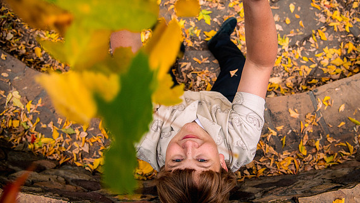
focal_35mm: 30
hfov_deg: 64.1
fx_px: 286
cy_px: 118
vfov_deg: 38.9
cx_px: 200
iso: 640
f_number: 4
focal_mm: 24
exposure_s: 1/250
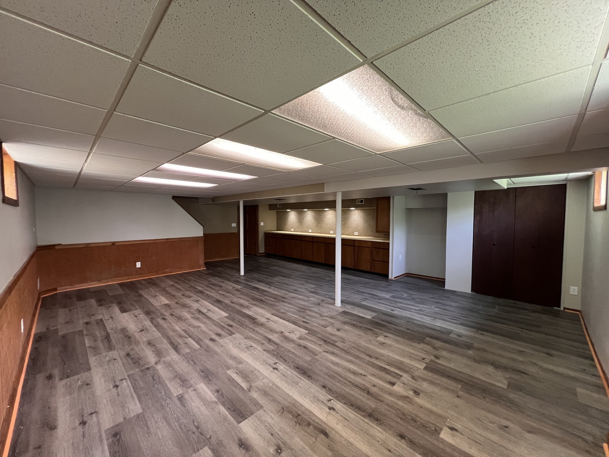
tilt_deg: -3.0
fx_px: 229
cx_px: 304
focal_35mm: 13
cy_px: 228
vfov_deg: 89.9
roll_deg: -0.3
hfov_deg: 106.2
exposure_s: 1/60
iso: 320
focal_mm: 1.57
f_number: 1.8
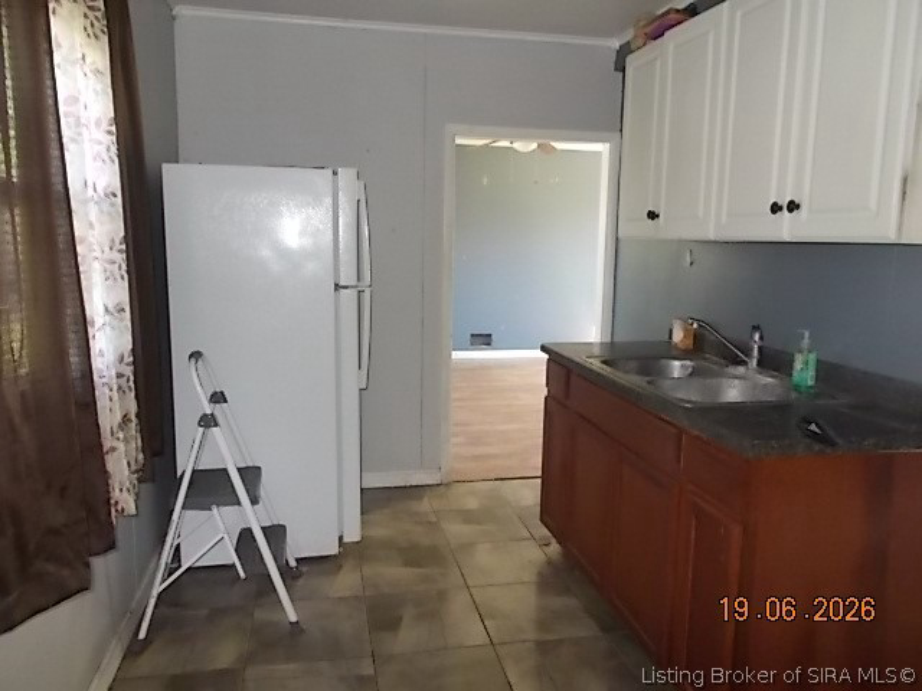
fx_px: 693
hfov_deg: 67.3
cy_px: 346
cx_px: 461
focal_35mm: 26
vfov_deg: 53.1
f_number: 3.2
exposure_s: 1/25
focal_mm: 4.6
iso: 200
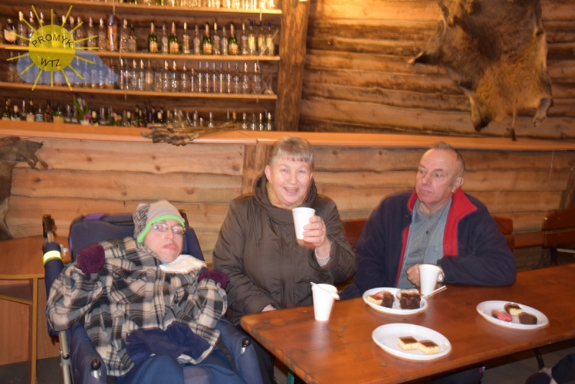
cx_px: 288
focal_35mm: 33
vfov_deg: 40.0
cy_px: 192
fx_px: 527
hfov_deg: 57.2
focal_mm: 22
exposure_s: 1/4
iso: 800
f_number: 3.8
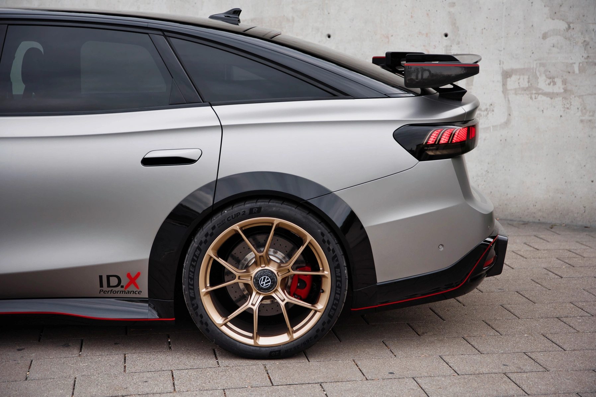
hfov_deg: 34.5
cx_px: 298
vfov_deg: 23.4
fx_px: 960
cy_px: 198
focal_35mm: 58
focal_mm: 58
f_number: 2.8
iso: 640
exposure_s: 1/200
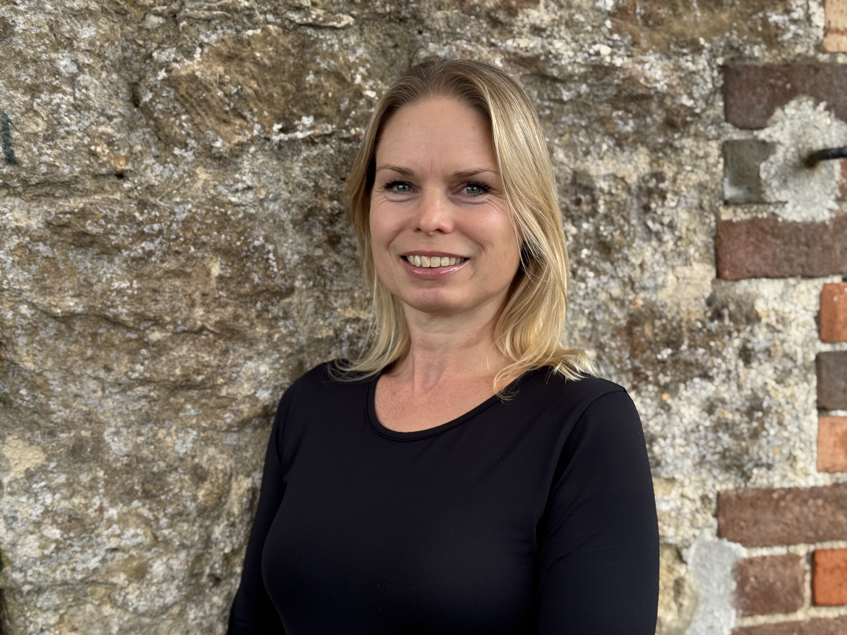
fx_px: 1174
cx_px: 424
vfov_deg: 30.3
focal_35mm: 48
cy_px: 318
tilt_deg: -4.0
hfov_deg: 39.7
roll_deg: +0.7
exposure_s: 1/368
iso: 64
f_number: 1.78
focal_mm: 6.76
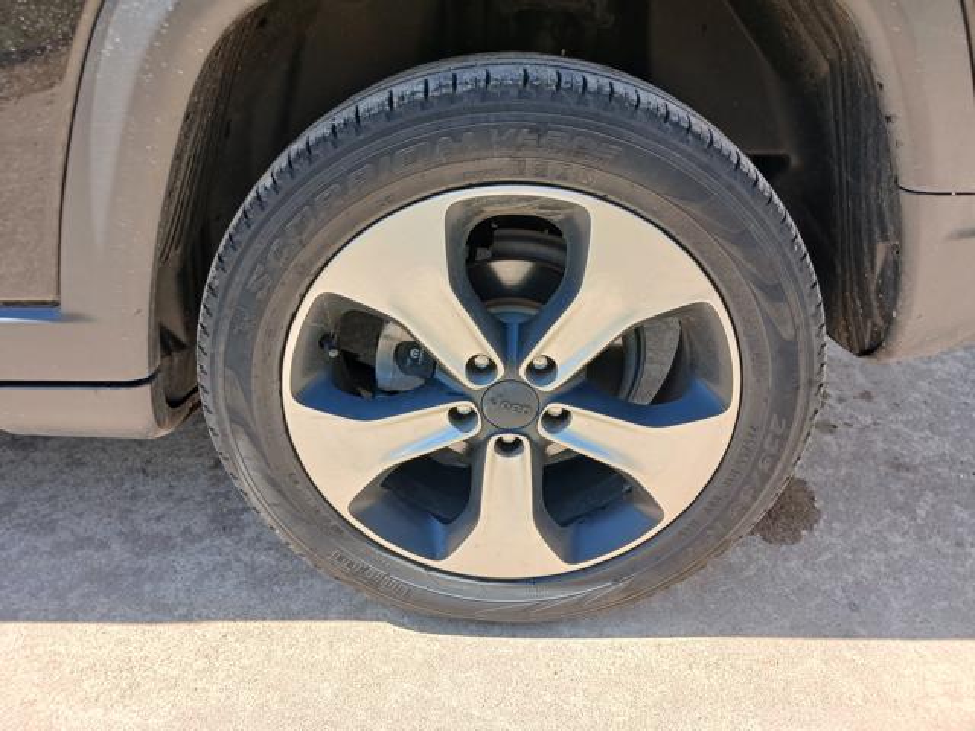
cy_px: 366
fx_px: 760
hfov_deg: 65.3
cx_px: 488
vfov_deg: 51.4
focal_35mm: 27
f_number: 1.8
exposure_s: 1/139
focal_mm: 3.98
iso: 20
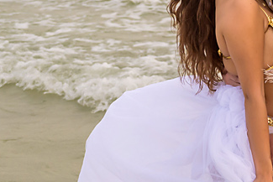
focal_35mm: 122
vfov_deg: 11.2
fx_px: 928
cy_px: 18
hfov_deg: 16.6
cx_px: 228
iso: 320
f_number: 2.8
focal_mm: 26.5
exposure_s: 1/500
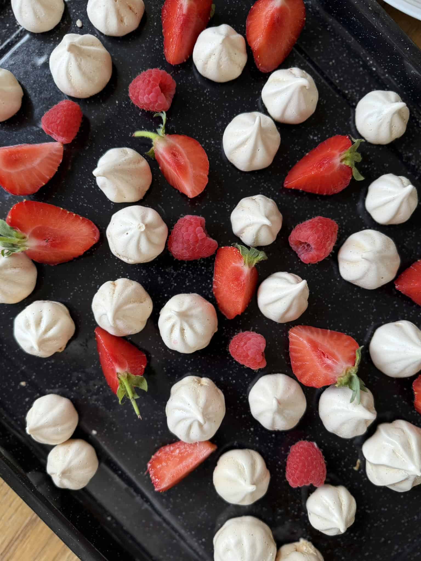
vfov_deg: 71.6
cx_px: 210
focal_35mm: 24
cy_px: 280
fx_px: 389
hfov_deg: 56.8
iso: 125
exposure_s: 1/121
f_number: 1.8
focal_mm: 6.8
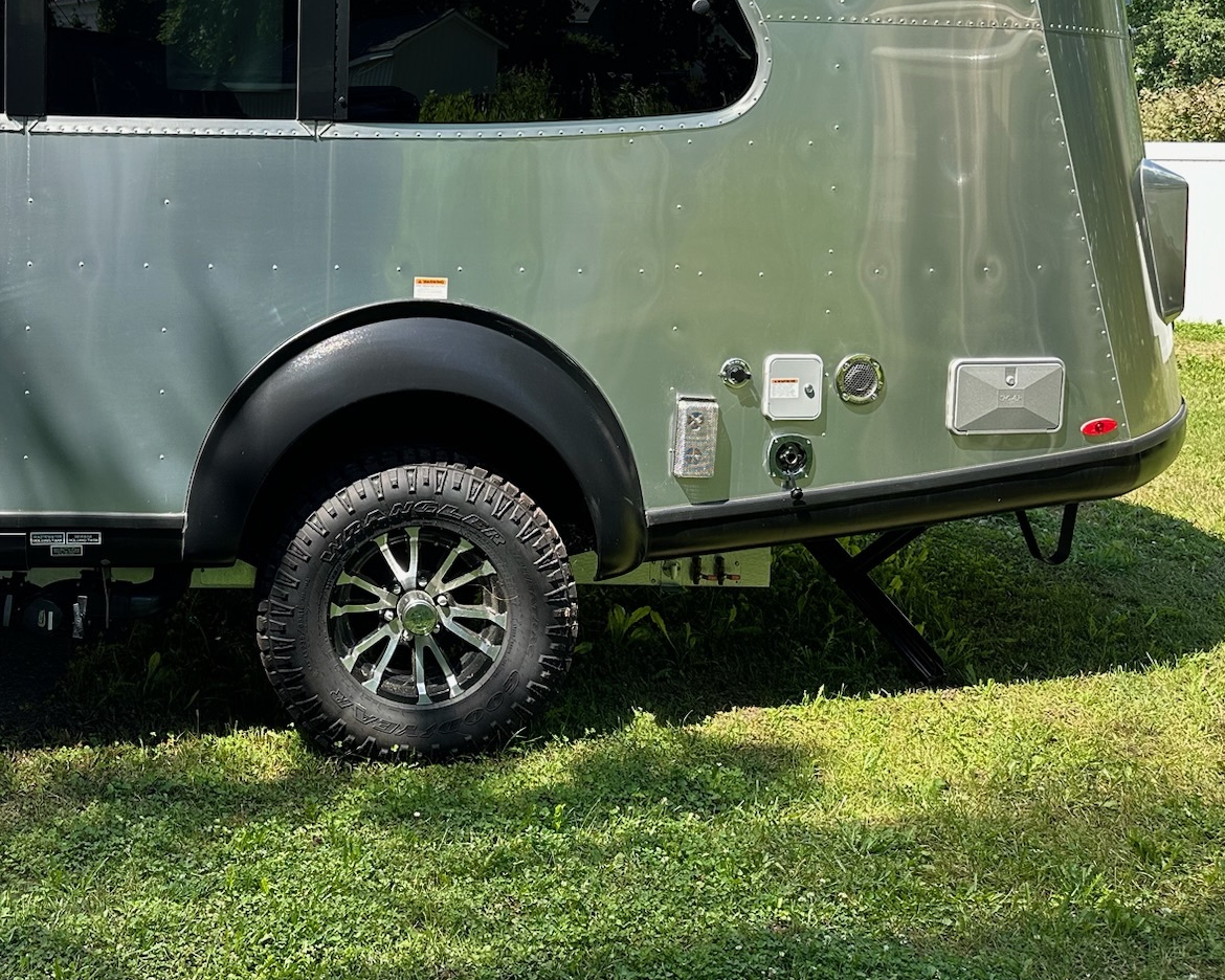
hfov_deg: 43.2
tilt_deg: -1.8
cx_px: 293
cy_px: 203
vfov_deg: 35.4
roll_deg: -0.9
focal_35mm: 41
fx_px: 1486
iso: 80
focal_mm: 6.86
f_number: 1.78
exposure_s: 1/971
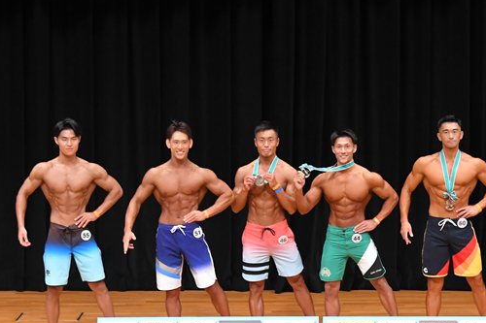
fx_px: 3077
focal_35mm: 228
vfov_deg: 6.0
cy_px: 206
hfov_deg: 9.0
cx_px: 326
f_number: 5.6
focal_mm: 98
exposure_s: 1/400
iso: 4000
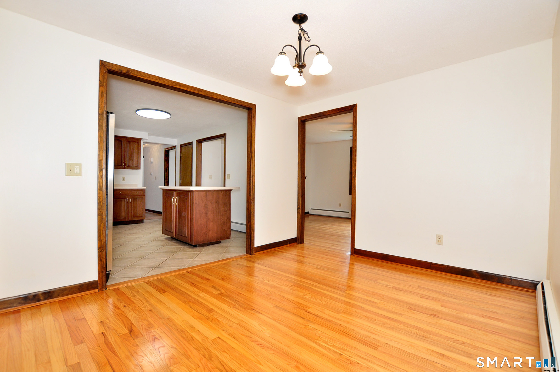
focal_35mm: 15
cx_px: 280
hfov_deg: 100.5
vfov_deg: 77.2
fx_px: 233
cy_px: 186
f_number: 4.5
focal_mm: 10
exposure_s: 1/60
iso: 250
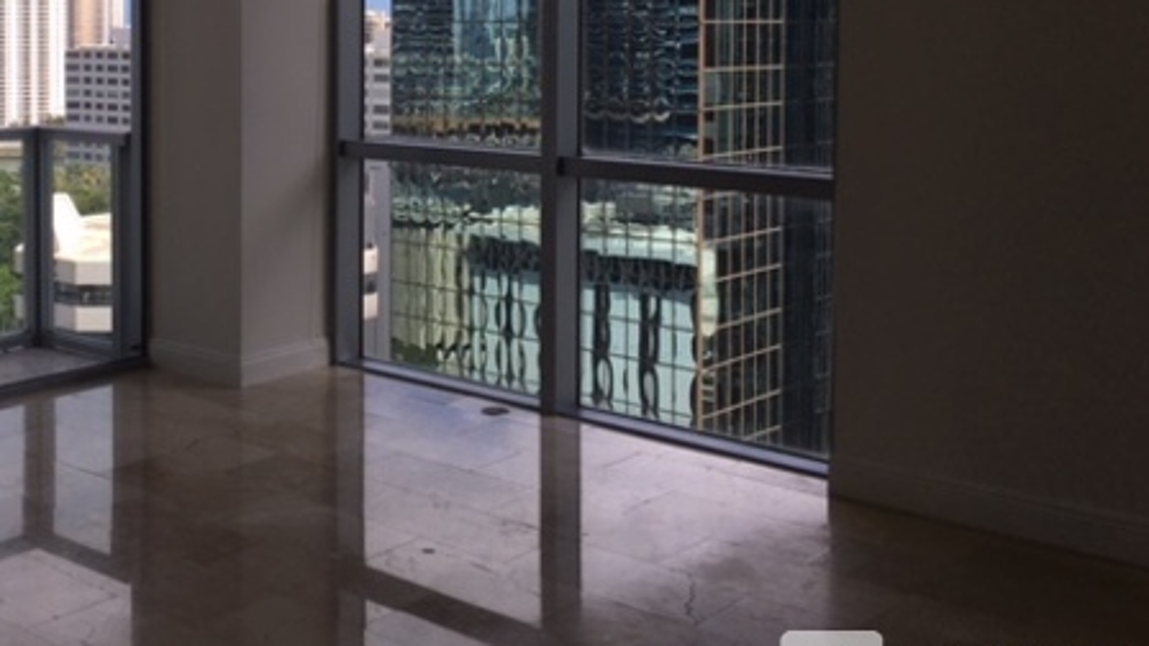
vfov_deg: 24.8
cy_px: 92
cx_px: 340
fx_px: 1432
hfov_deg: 42.8
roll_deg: +0.6
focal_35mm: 47
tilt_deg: +0.6
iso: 25
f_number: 2.2
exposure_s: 1/458
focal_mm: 4.15
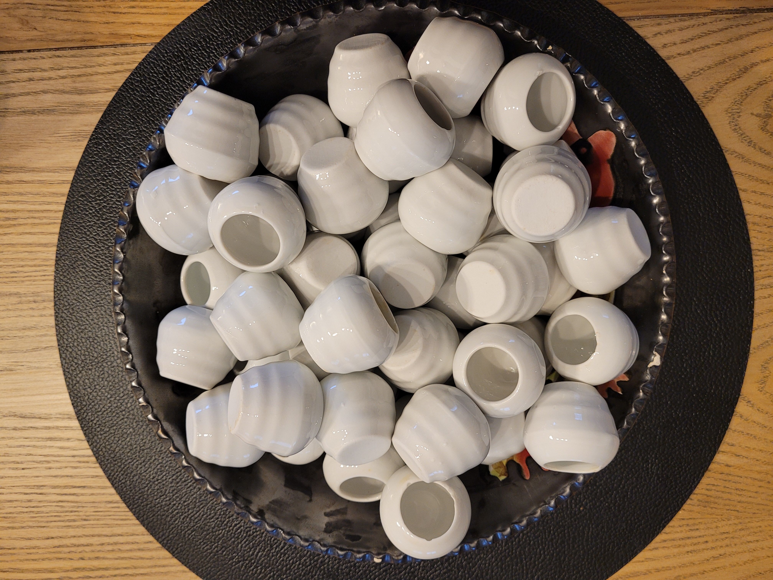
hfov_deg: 67.3
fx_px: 581
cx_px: 386
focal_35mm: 26
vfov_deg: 53.1
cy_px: 290
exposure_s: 1/50
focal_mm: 5.4
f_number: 1.8
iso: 200
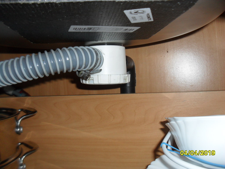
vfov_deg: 40.7
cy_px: 84
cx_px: 112
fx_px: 227
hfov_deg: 52.6
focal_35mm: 35
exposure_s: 1/45
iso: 200
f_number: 3.2
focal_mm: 6.3
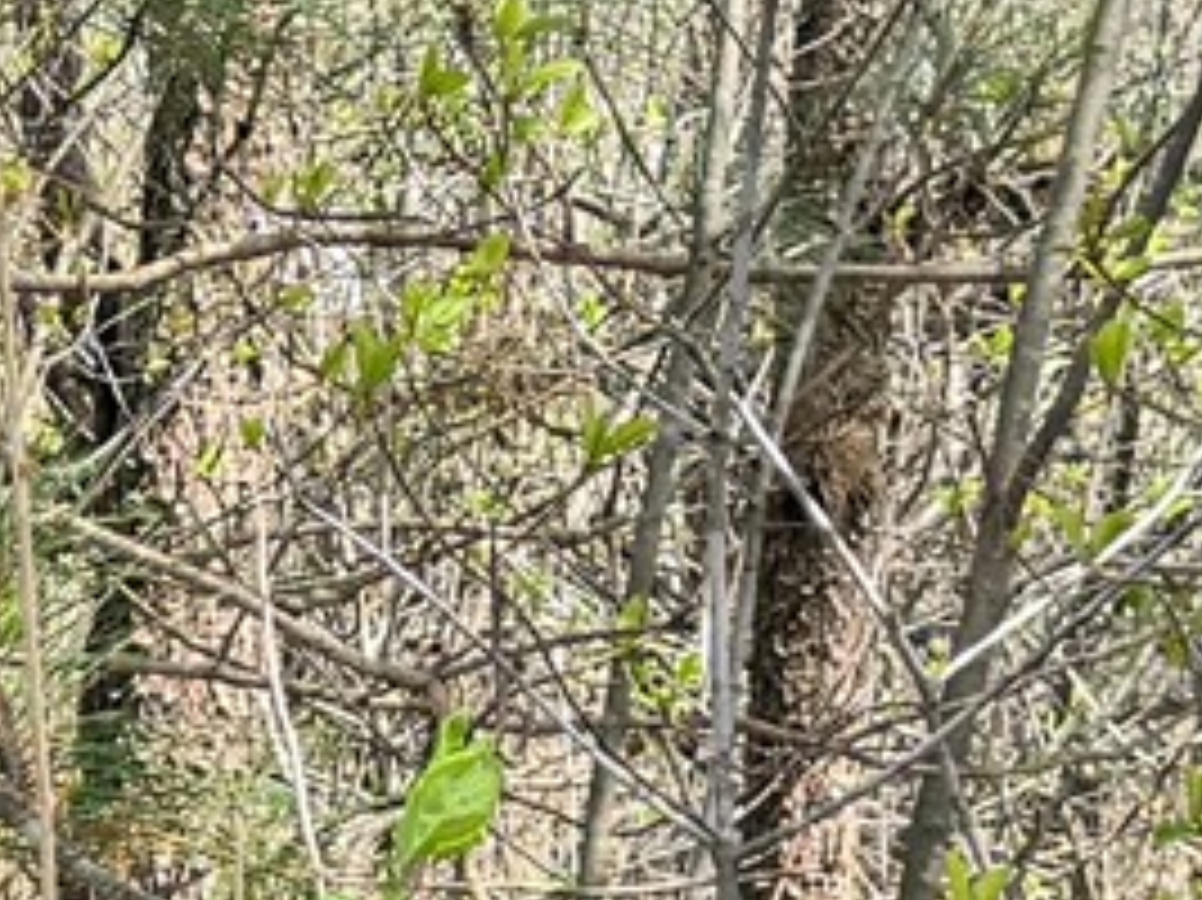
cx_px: -1166
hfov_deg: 10.0
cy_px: 117
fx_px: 6386
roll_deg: -0.9
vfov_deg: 8.0
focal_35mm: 184
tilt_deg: +0.0
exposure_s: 1/898
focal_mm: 6.76
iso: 100
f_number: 1.78
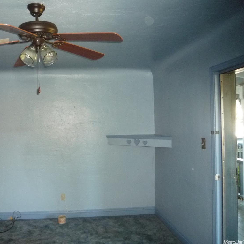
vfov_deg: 46.0
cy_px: 120
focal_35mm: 36
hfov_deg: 45.3
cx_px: 80
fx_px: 287
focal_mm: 5.2
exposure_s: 1/30
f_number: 3.3
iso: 400
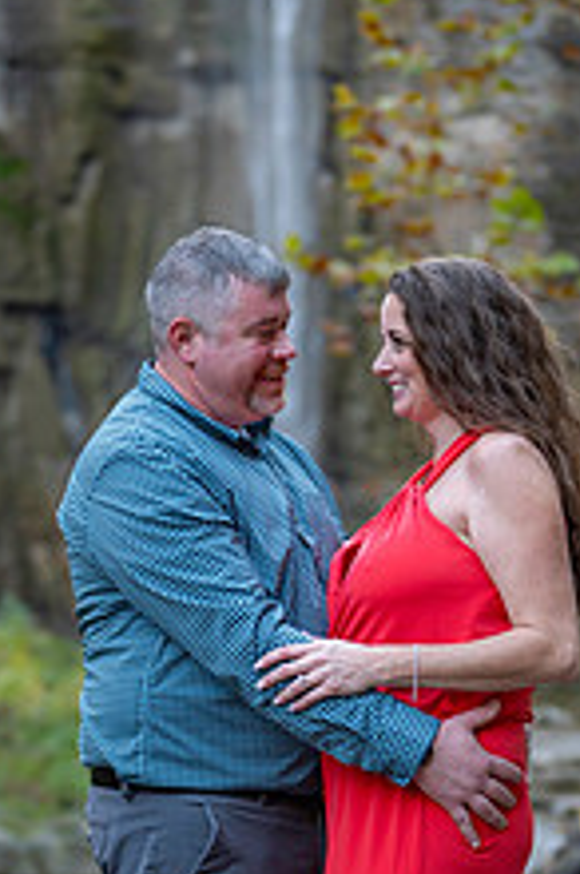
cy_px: 711
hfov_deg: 9.6
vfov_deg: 14.3
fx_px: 3466
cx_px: 284
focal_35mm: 143
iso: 640
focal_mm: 70
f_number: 2.8
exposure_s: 1/500
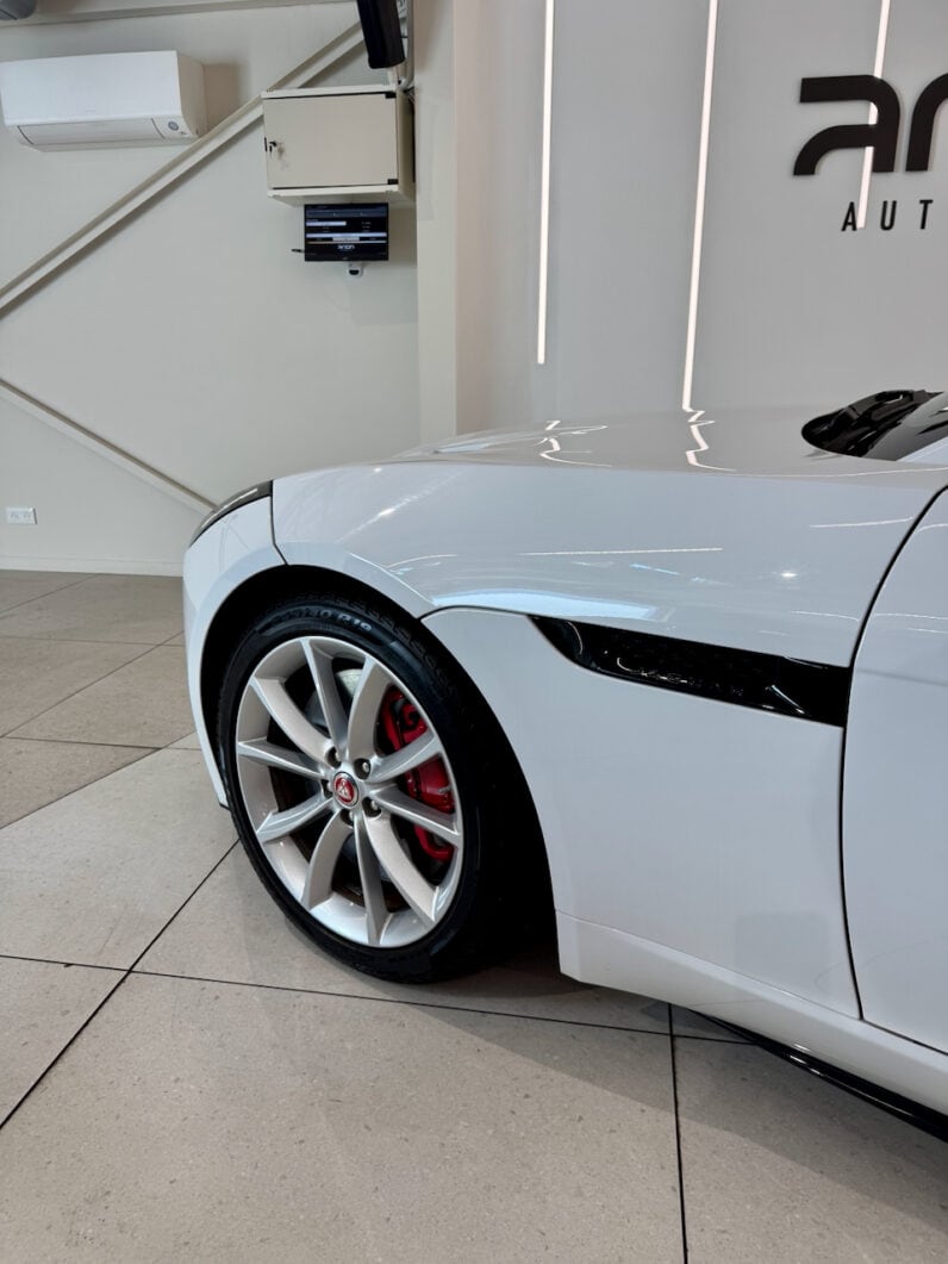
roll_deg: -0.4
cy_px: 632
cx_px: 474
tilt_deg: -16.8
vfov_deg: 71.6
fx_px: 876
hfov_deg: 56.8
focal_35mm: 24
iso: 64
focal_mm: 6.76
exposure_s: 1/100
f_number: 1.78
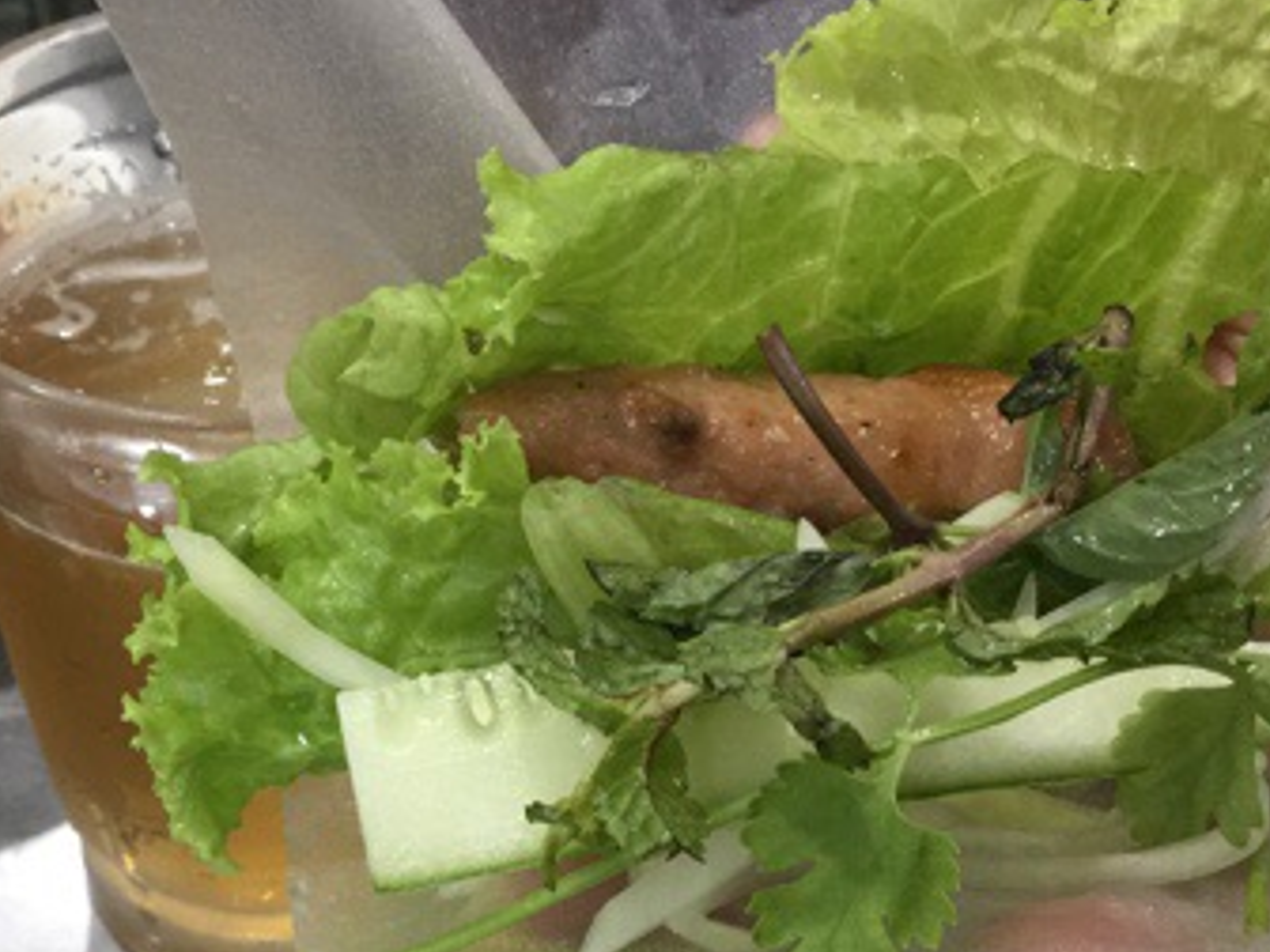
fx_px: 2165
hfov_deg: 32.6
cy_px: 778
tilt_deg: -50.7
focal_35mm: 59
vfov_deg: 24.4
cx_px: 510
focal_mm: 3.3
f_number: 2.4
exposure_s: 1/33
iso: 100
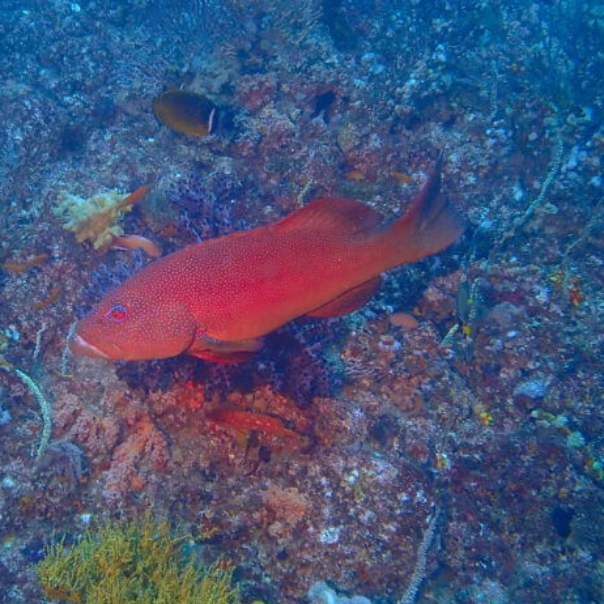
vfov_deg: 34.7
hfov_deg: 34.3
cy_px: 290
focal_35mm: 49
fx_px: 967
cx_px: 186
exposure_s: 1/125
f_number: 2.8
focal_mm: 4.5
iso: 200
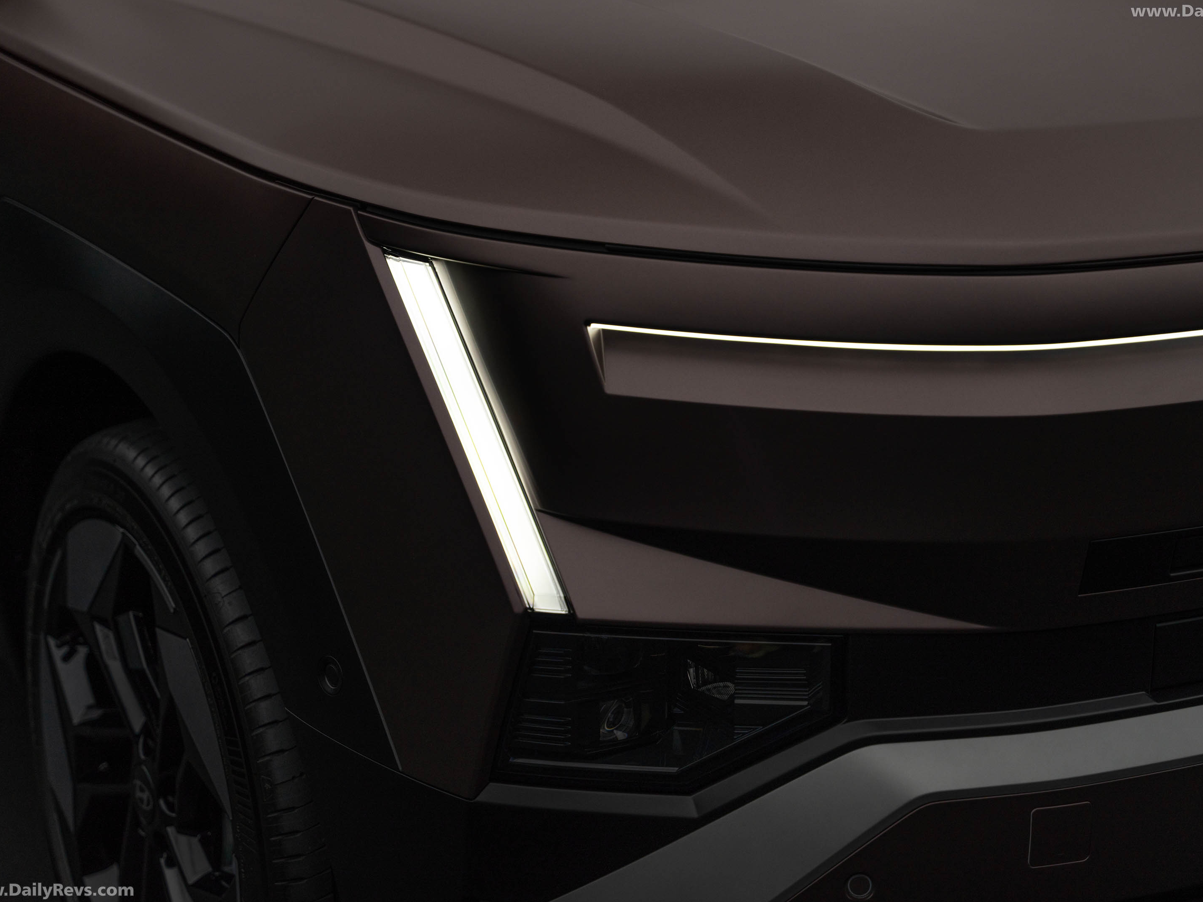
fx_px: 2641
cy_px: 452
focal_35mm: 76
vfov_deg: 19.4
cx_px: 630
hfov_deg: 25.7
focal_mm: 70
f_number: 3.5
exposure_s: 1/160
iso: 400
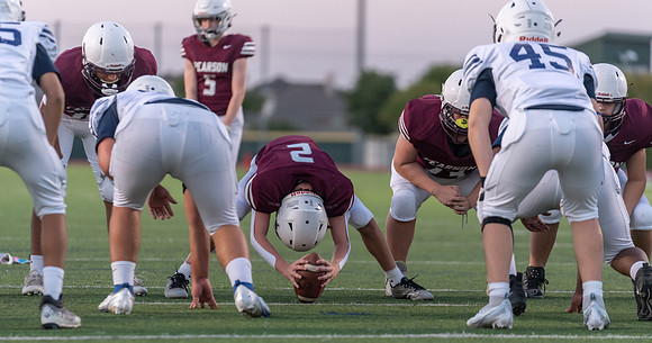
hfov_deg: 9.8
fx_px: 3805
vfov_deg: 5.2
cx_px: 333
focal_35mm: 224
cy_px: 223
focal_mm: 200
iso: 1000
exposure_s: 1/1250
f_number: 2.8
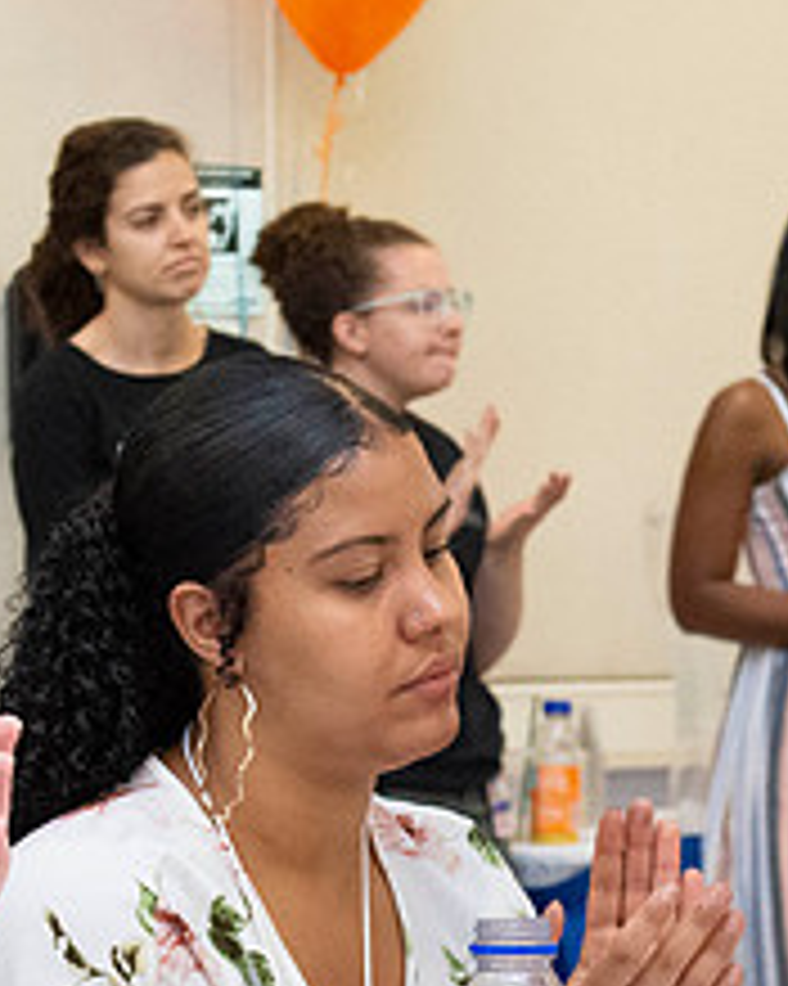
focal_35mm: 188
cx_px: 375
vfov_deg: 10.2
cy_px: 872
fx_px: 5484
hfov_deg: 8.2
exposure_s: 1/125
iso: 2000
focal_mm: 38
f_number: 5
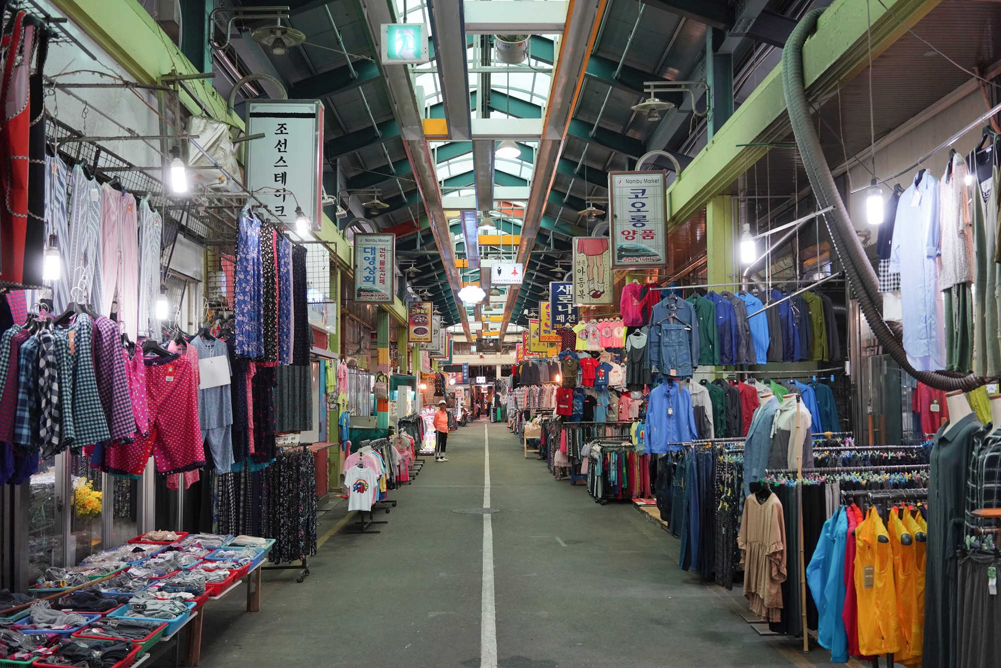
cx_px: 500
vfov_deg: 37.9
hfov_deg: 54.4
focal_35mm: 35
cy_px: 334
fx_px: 973
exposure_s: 1/100
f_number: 5.6
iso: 1600
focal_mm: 35
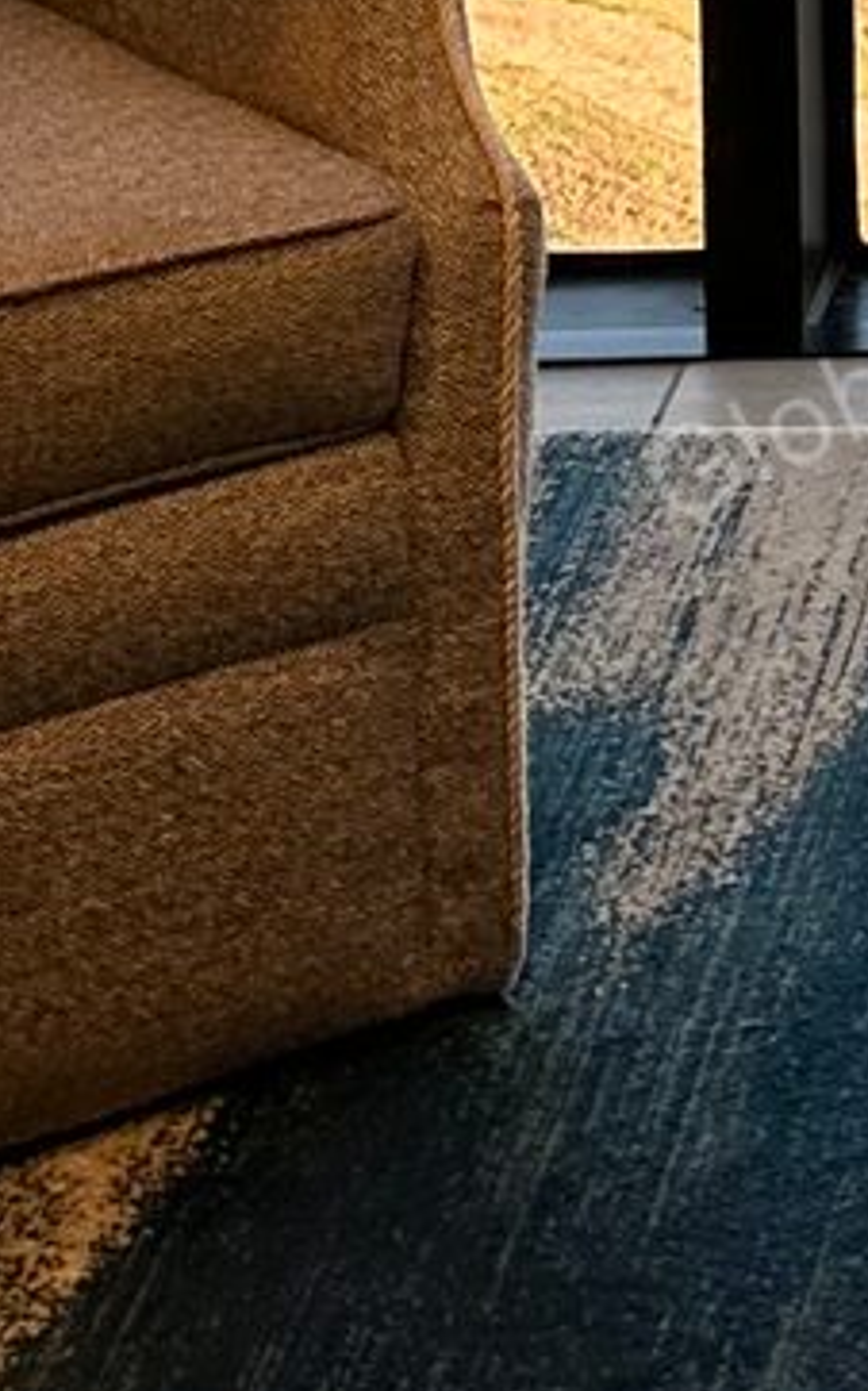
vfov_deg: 12.6
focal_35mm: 150
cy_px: -1216
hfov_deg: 8.3
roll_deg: +0.1
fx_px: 5682
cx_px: 1759
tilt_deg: -6.6
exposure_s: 1/709
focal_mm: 6.86
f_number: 1.78
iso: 80
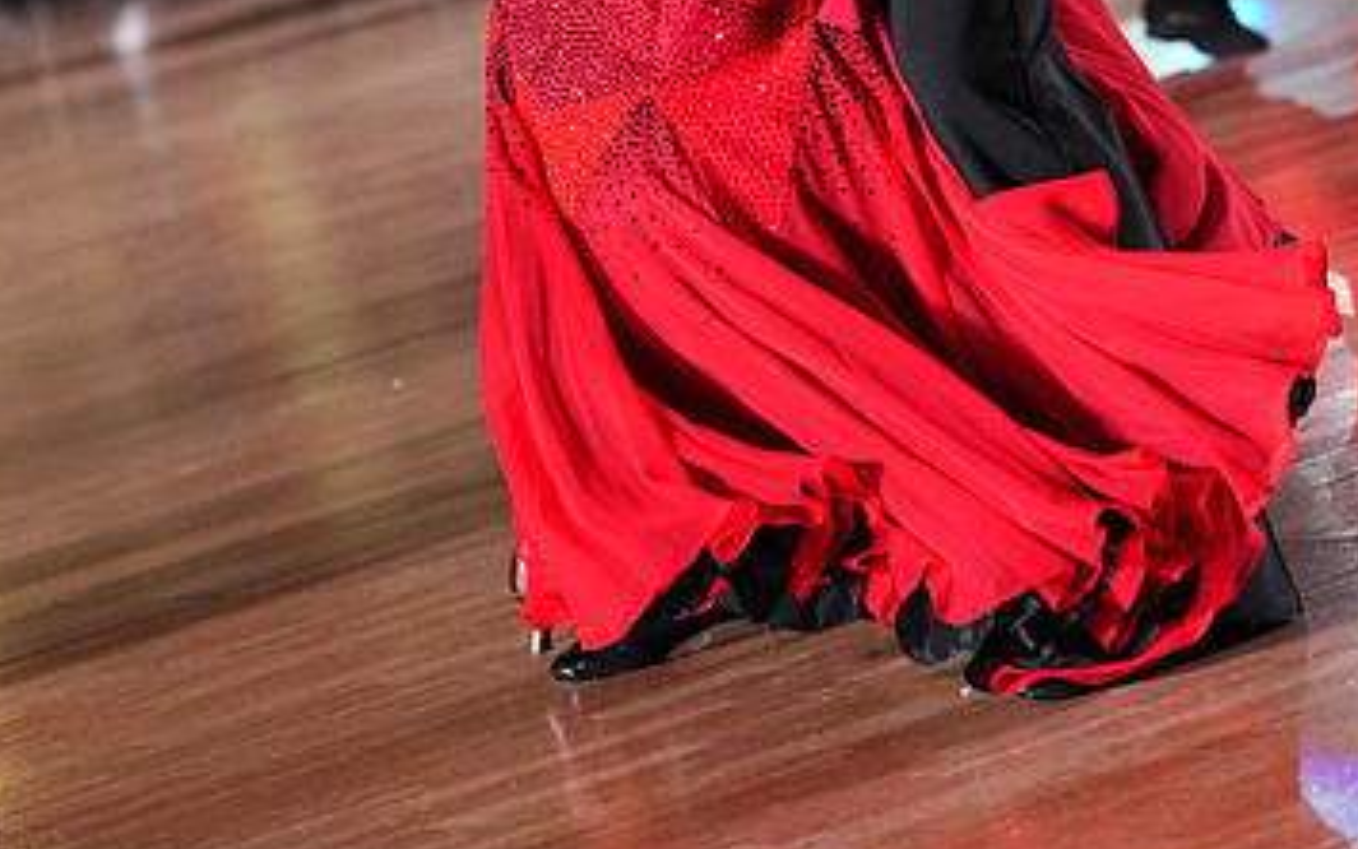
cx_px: 706
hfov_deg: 9.3
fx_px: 8329
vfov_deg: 5.8
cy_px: -195
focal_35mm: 225
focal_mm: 135
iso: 6400
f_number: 4.5
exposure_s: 1/400
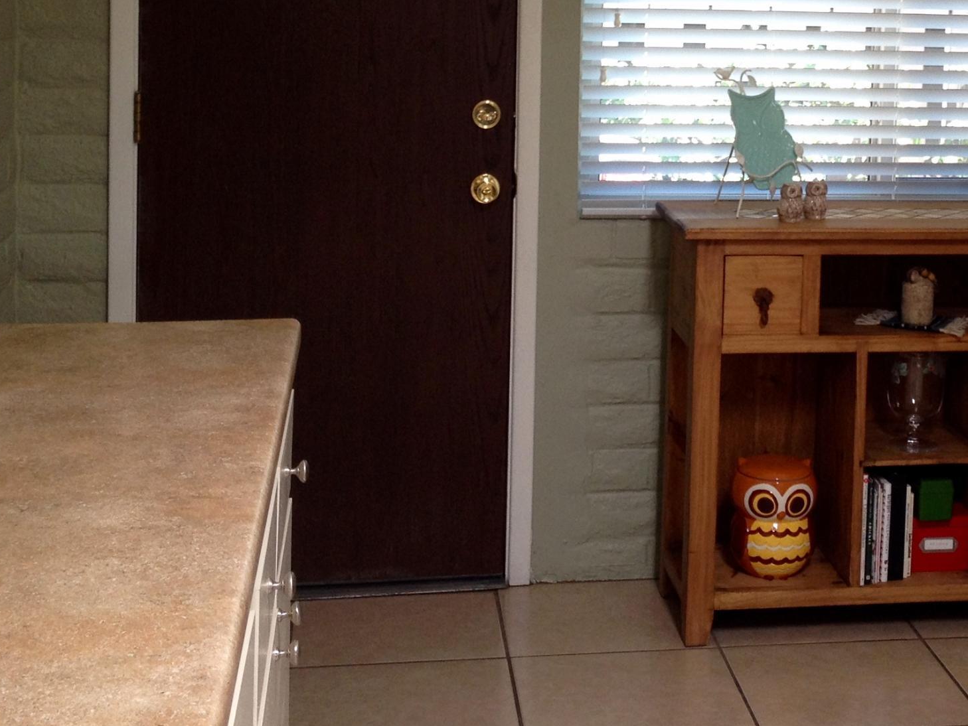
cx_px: 721
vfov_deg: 20.2
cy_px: 119
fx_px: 2014
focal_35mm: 72
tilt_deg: -3.9
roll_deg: -1.9
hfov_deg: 26.7
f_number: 2.4
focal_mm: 4.28
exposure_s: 1/40
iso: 50
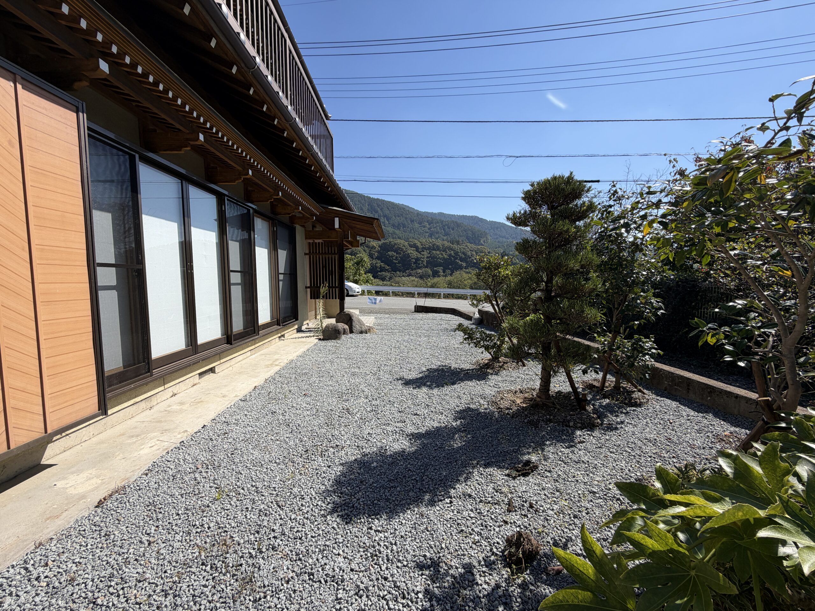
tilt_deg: -4.1
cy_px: 306
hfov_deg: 102.1
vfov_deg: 85.7
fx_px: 330
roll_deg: +0.6
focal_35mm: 14
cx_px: 408
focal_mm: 2.22
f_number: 2.2
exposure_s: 1/830
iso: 20
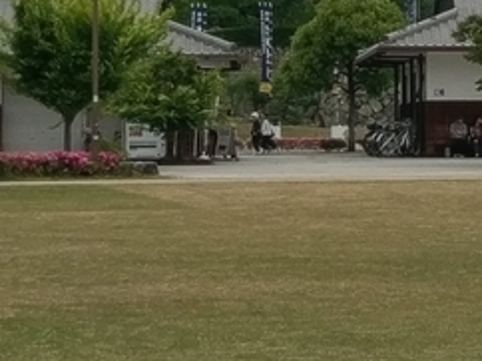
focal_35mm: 86
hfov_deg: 22.8
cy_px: -14
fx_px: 1196
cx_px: 245
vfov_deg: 16.7
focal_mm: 4.58
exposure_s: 1/2824
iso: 100
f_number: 1.8
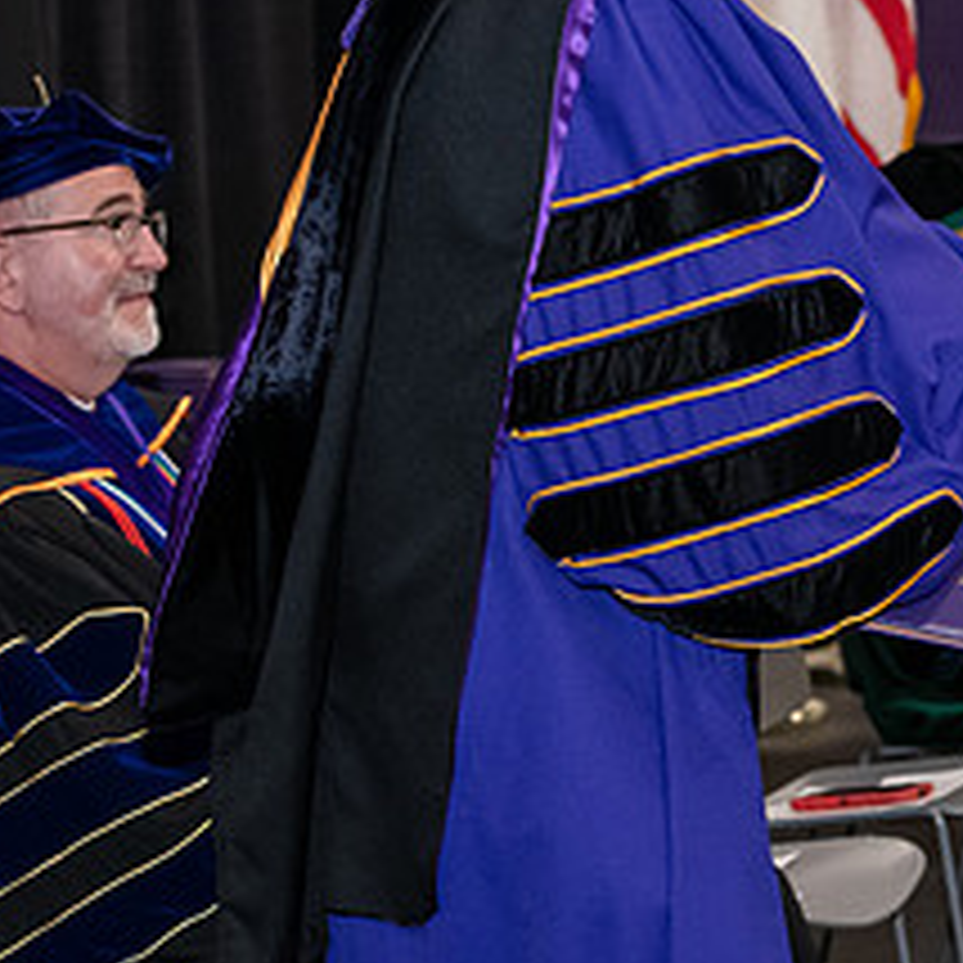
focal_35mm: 161
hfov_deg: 10.7
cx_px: 999
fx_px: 5067
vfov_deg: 10.8
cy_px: 178
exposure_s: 1/200
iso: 2500
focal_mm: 70
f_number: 5
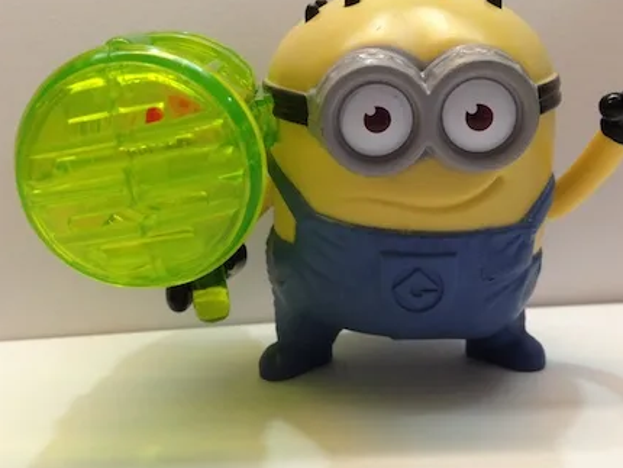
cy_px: 178
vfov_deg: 31.4
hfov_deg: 41.2
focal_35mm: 46
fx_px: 828
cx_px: 333
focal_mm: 4.12
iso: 200
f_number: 2.4
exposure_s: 1/20
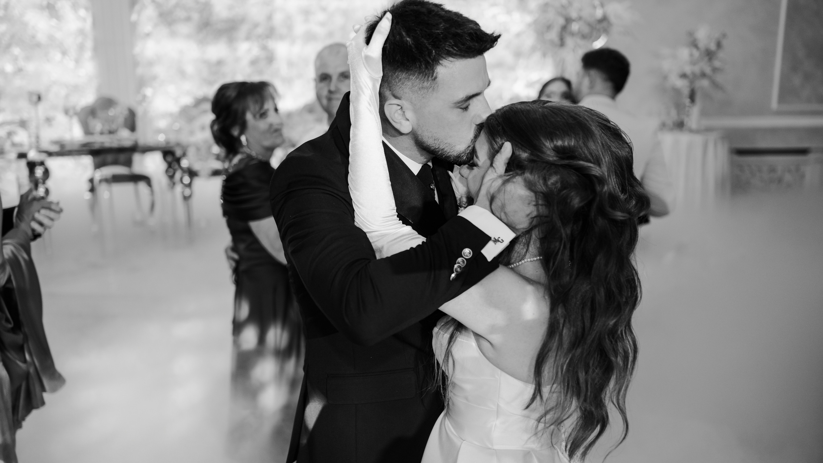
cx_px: 410
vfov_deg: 31.9
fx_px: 807
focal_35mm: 37
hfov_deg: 54.0
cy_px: 272
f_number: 2
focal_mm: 35
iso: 500
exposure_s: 1/200
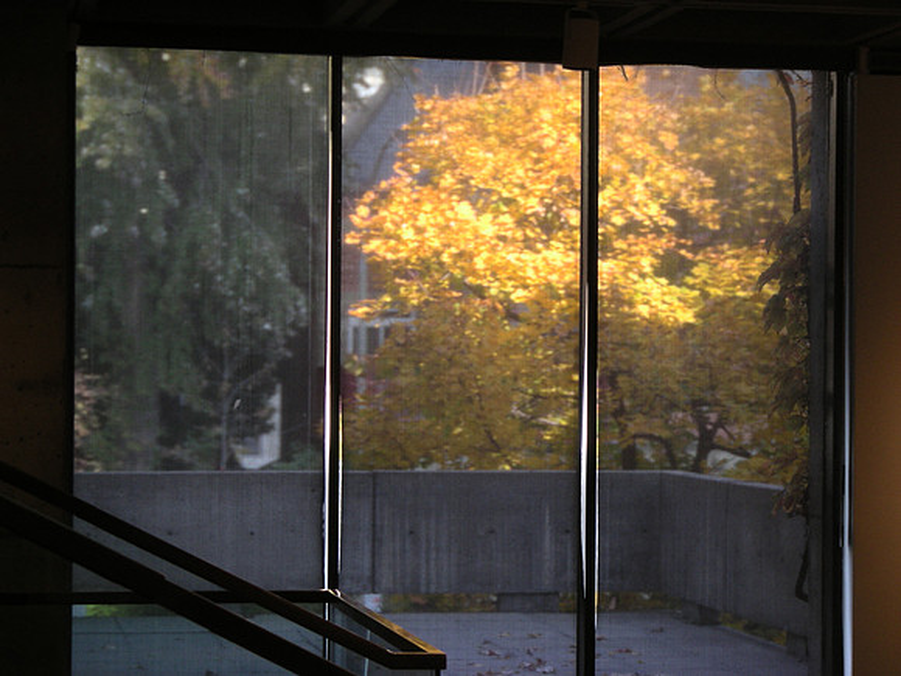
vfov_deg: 14.1
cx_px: 450
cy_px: 338
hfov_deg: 18.7
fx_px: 2733
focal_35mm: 105
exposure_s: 1/8.5
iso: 136
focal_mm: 17.1
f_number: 4.7
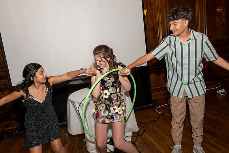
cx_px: 109
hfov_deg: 71.0
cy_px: 78
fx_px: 160
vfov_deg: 50.9
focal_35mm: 25
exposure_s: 1/250
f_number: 8
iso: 500
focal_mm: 24
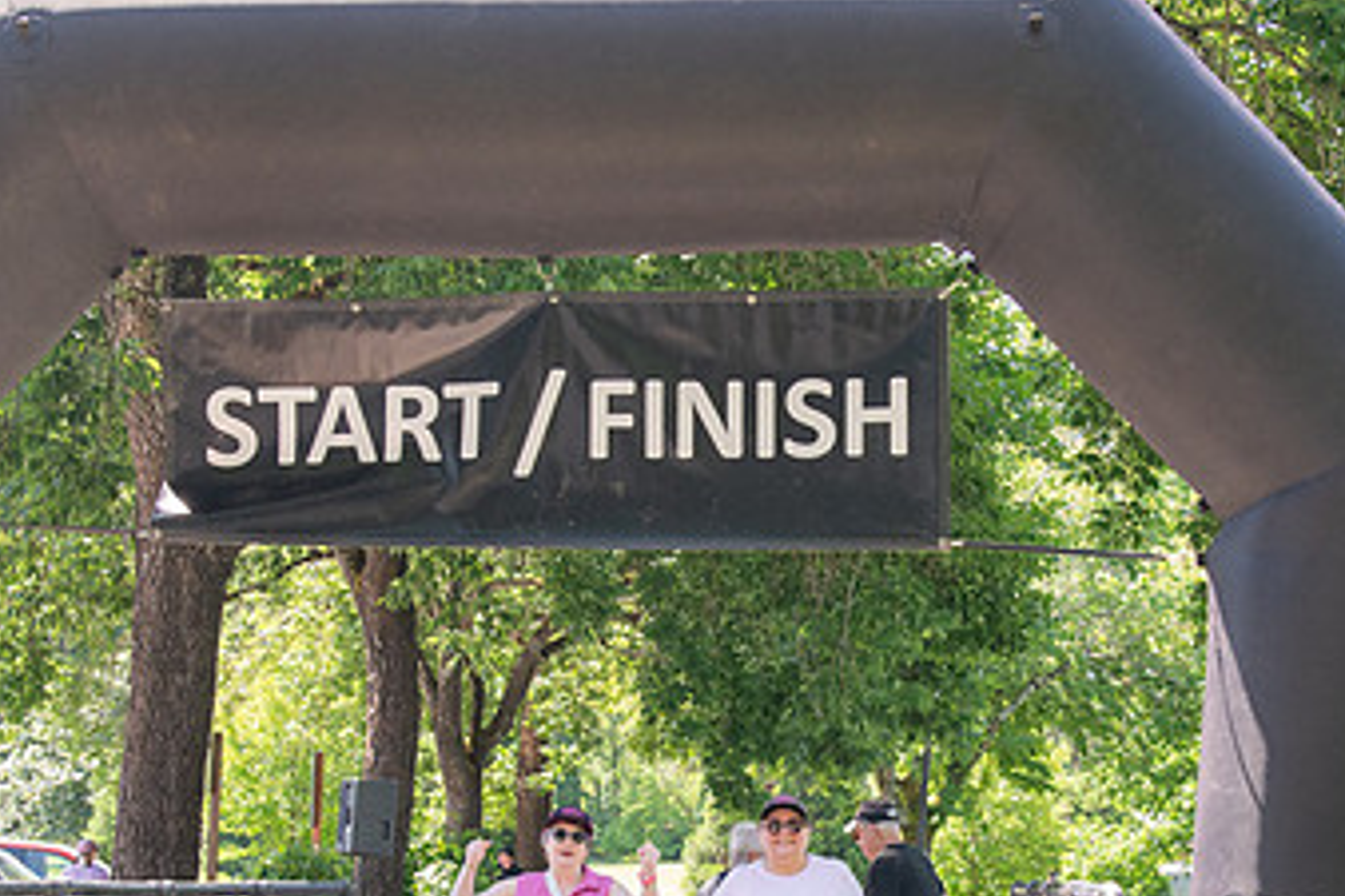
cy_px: 757
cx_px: 895
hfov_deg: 25.6
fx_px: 2950
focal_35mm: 79
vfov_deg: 17.1
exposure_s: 1/400
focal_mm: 31
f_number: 4
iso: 500
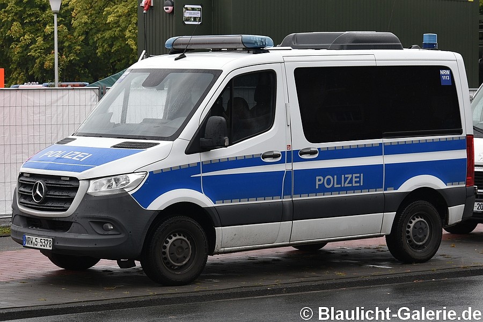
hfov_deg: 23.9
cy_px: 161
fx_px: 1140
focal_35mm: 85
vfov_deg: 16.1
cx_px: 242
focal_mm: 85
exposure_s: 1/250
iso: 280
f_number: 8
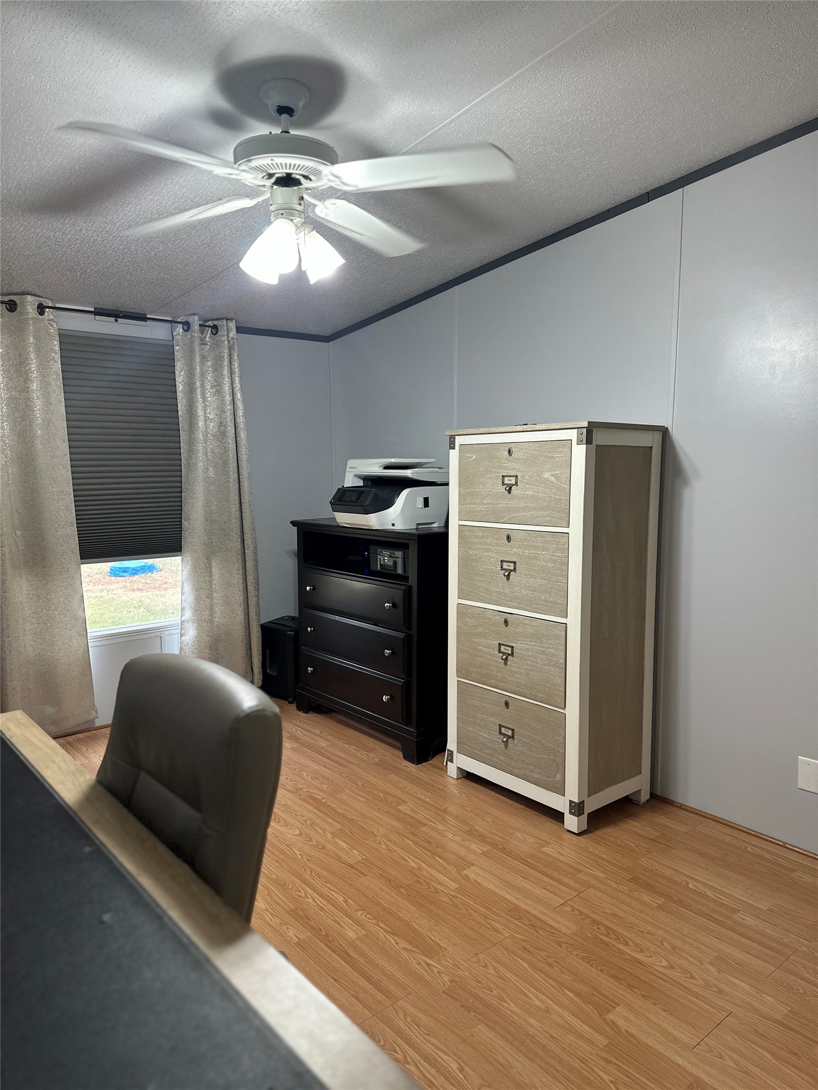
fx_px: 756
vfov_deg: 71.6
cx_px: 409
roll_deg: +0.5
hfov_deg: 56.8
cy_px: 545
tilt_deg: -7.2
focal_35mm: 24
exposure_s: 1/120
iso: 200
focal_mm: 6.86
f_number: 1.78
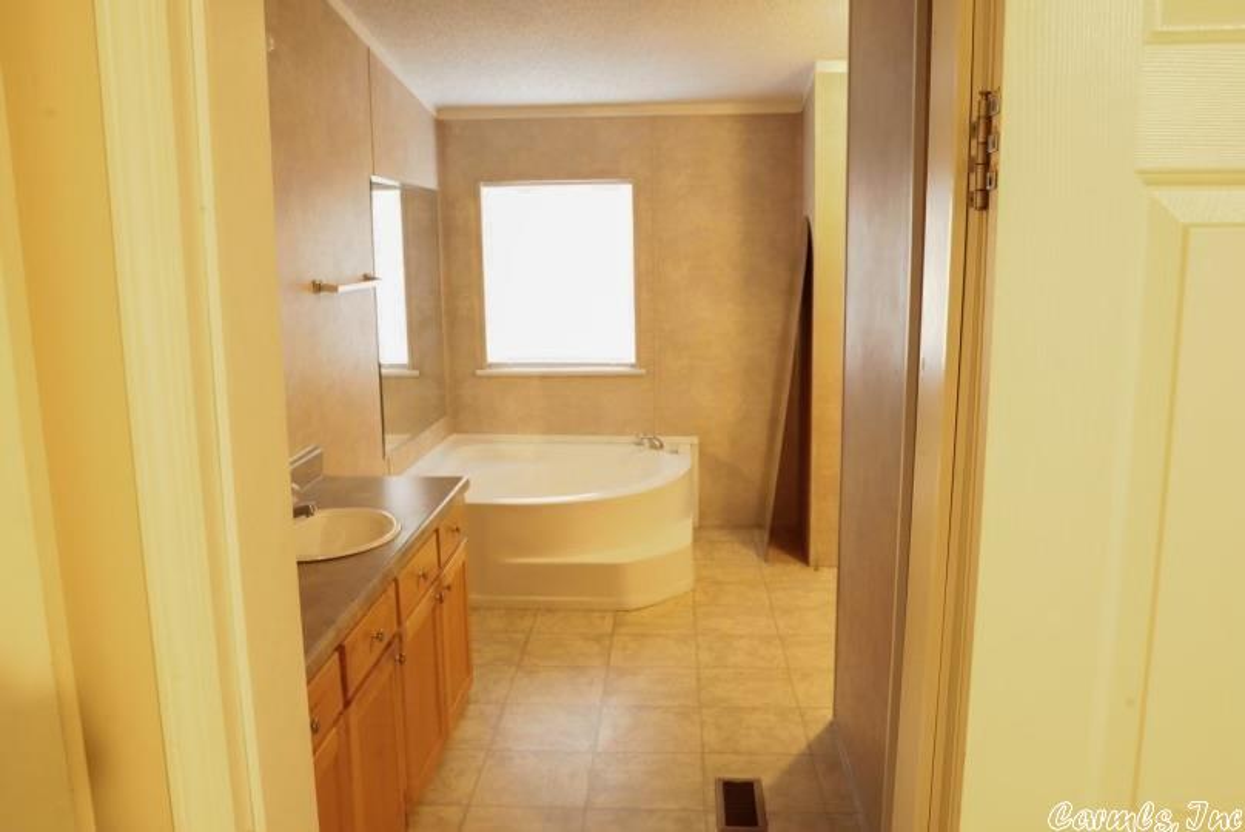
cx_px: 622
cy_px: 416
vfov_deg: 45.0
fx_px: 1004
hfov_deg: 63.6
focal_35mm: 29
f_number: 11
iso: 12800
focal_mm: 29
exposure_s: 1/6
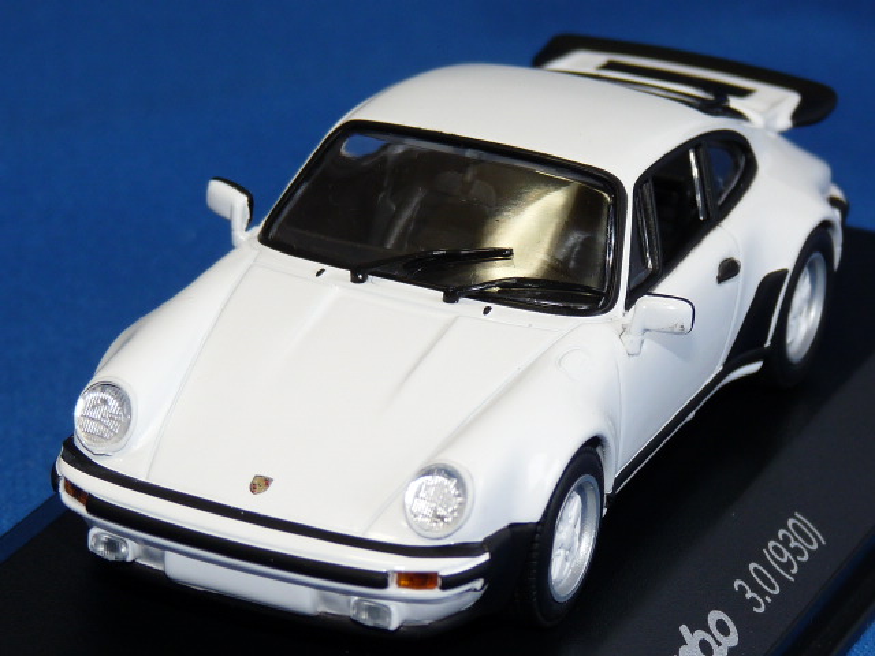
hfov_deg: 11.4
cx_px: 438
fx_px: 4398
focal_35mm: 174
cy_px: 328
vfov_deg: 8.5
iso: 100
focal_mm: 17.4
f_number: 3.6
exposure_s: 1/40
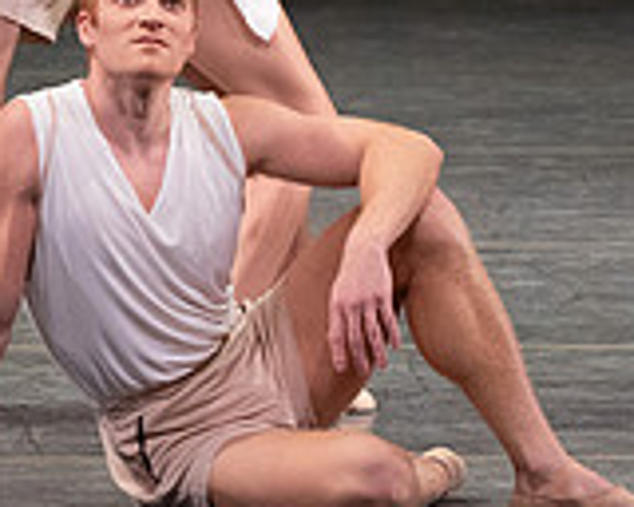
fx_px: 25519
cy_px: -93
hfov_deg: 1.4
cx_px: 115
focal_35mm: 1360
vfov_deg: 1.1
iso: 6400
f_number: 10
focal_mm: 400
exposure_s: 1/400
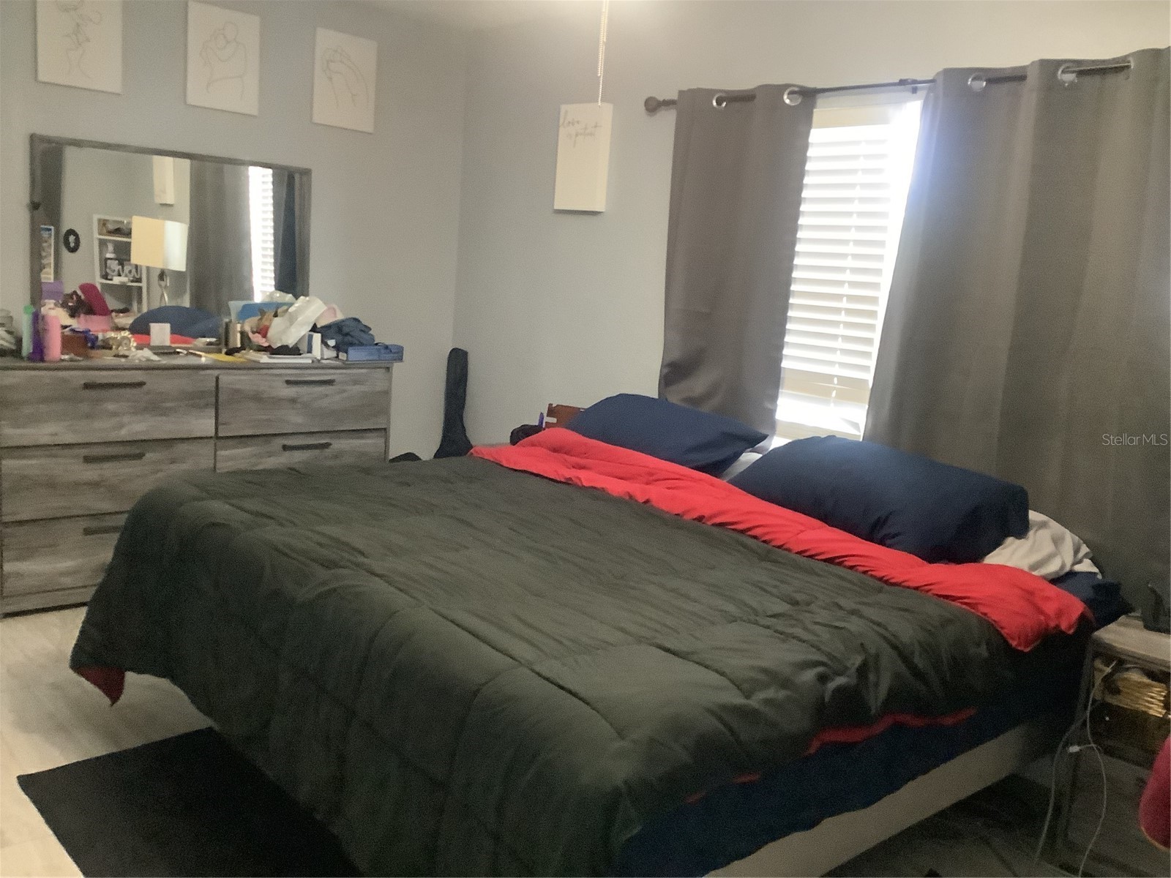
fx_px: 1049
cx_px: 586
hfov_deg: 58.4
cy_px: 439
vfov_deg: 45.4
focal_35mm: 31
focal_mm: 3.3
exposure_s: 1/30
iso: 640
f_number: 2.4
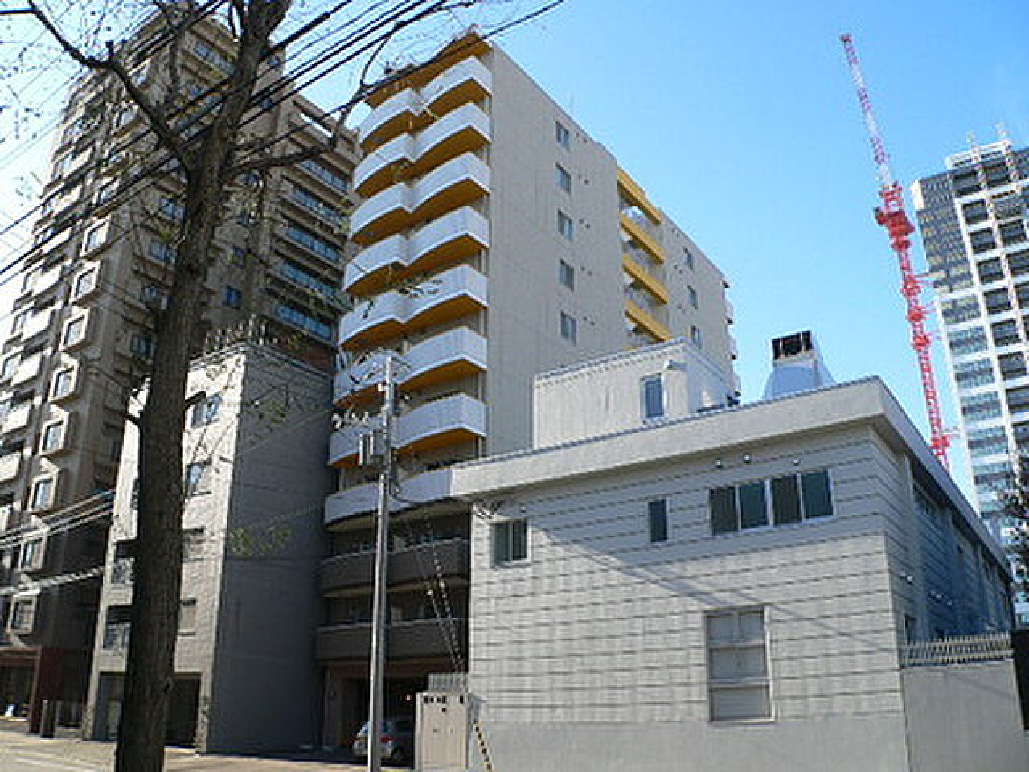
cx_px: 514
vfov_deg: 39.7
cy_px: 386
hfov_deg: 51.4
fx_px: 1070
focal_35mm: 36
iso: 80
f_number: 4
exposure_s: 1/250
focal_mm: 6
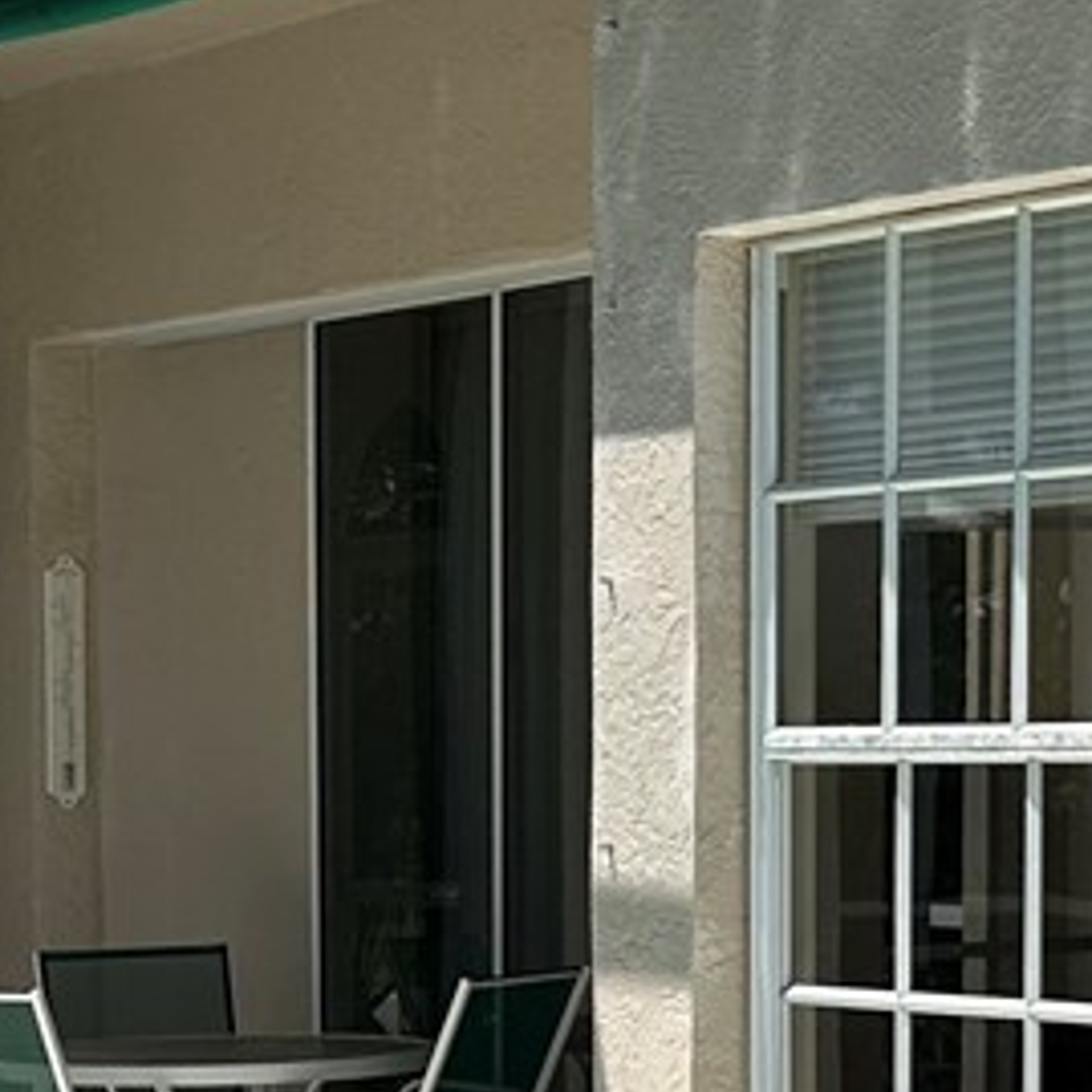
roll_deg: +2.3
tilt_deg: -6.1
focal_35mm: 126
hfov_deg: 13.7
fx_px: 4497
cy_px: 1161
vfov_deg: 13.6
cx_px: 134
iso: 80
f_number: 1.78
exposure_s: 1/4184
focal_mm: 6.86
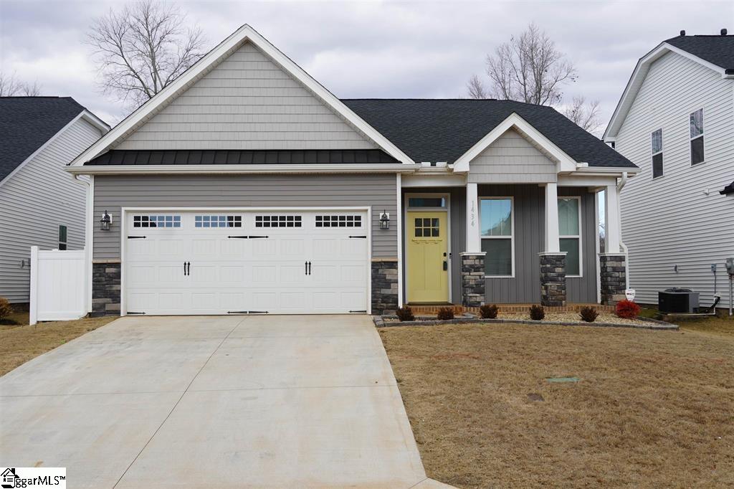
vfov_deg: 34.2
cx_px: 367
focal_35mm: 39
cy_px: 244
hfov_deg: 49.6
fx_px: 795
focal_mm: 26
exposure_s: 1/125
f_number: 8
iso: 100
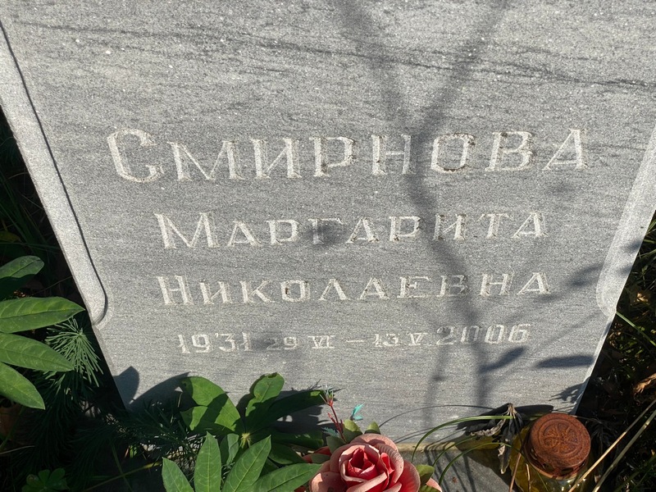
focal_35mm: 52
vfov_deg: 28.0
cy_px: 246
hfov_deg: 36.8
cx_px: 328
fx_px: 985
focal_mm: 6
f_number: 2
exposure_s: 1/1712
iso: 20
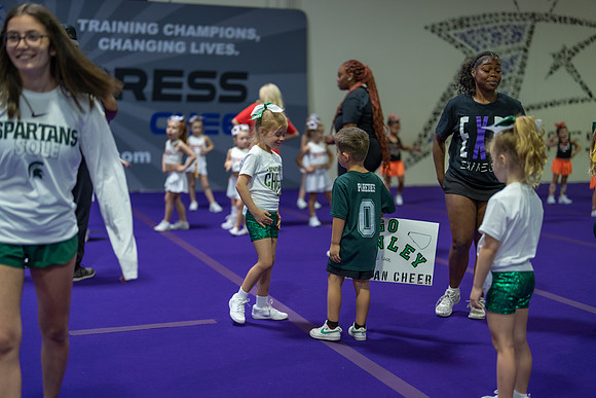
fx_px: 828
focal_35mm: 50
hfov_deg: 39.6
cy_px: 199
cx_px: 298
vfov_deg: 27.0
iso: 500
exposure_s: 1/320
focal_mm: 50
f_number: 1.2
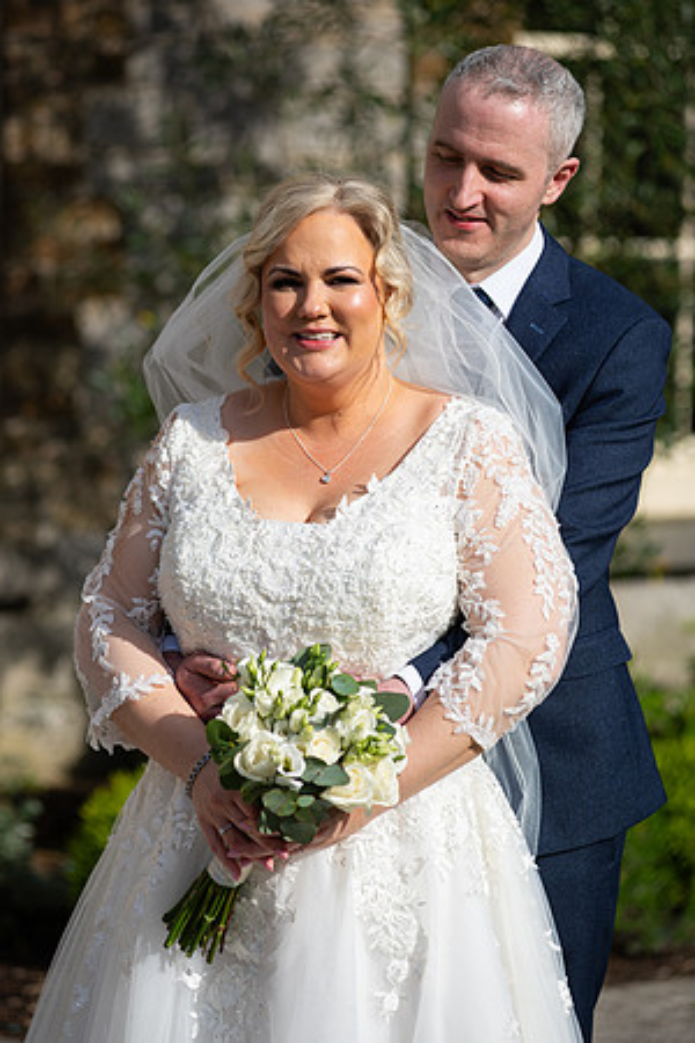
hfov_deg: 8.9
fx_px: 4488
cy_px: 522
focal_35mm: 155
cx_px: 348
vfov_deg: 13.2
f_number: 3.5
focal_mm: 155
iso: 80
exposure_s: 1/640
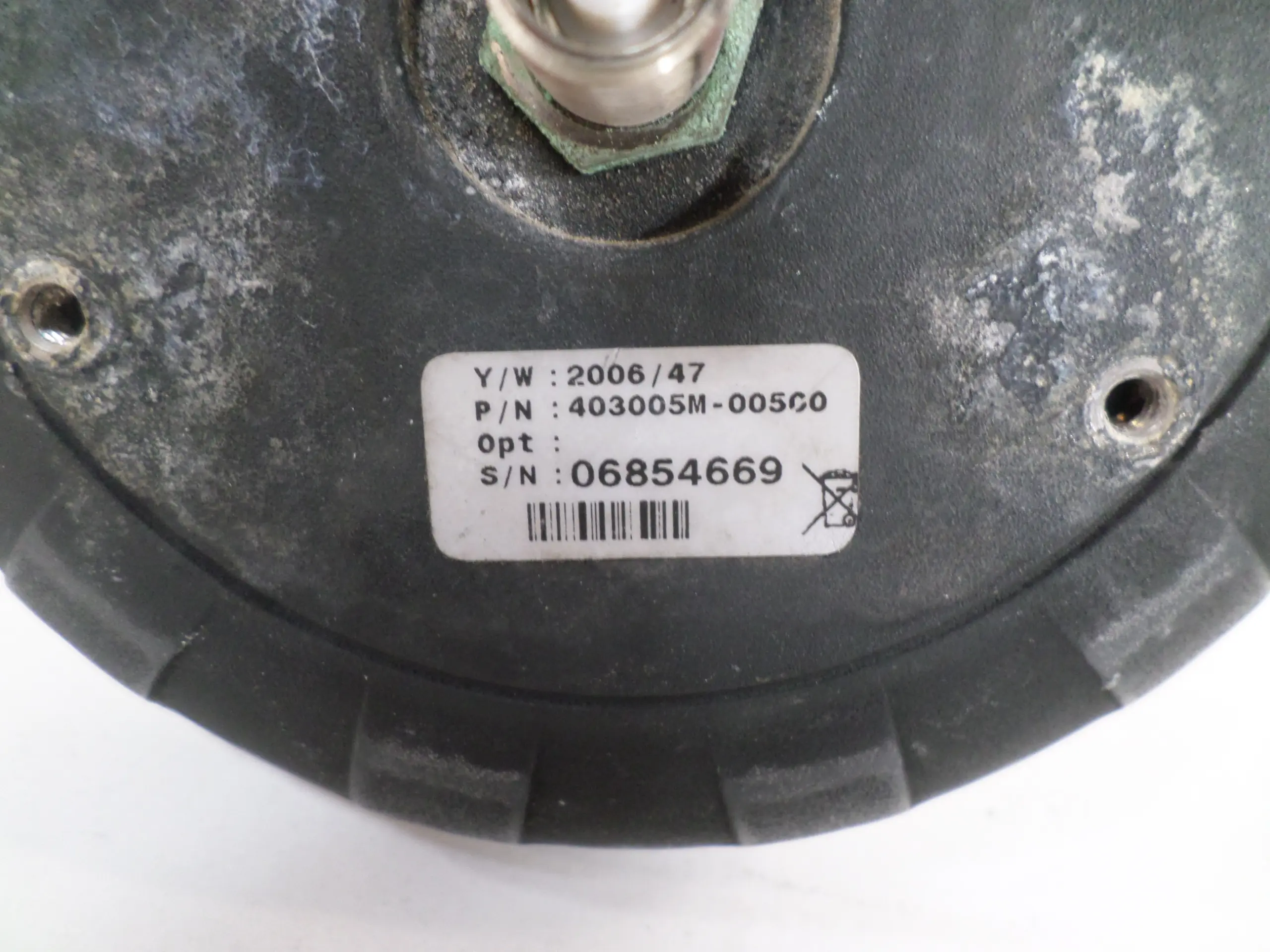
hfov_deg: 69.4
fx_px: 917
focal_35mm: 25
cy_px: 476
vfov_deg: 54.9
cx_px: 635
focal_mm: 4.5
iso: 200
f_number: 2.5
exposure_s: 1/30
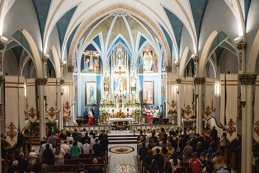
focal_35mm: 32
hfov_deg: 59.5
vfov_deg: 41.7
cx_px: 130
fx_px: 227
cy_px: 86
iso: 5000
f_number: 14
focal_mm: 31.5
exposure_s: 1/60
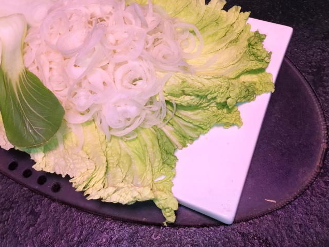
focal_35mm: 34
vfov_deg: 41.5
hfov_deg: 54.0
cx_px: 168
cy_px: 94
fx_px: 323
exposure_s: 1/50
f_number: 2.8
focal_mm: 5.75
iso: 250
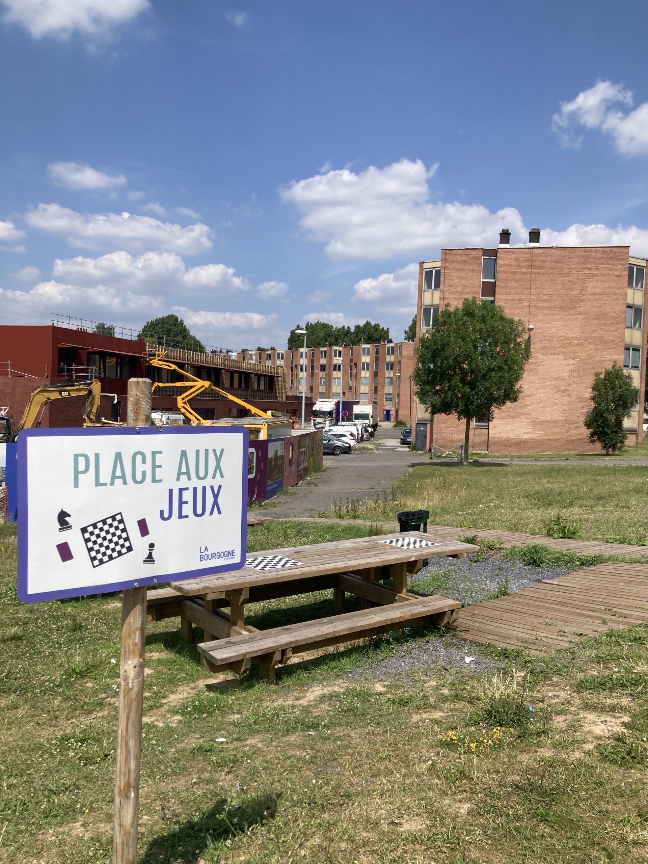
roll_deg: -2.4
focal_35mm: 28
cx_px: 324
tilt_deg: +0.0
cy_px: 432
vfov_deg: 63.4
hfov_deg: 49.7
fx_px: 699
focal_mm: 3.99
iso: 20
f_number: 1.8
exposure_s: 1/3003
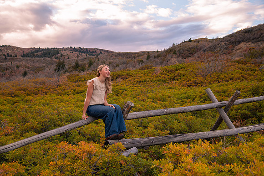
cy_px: 88
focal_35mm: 46
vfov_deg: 29.2
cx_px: 132
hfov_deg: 42.8
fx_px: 337
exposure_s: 1/500
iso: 1250
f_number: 5.6
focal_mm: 46
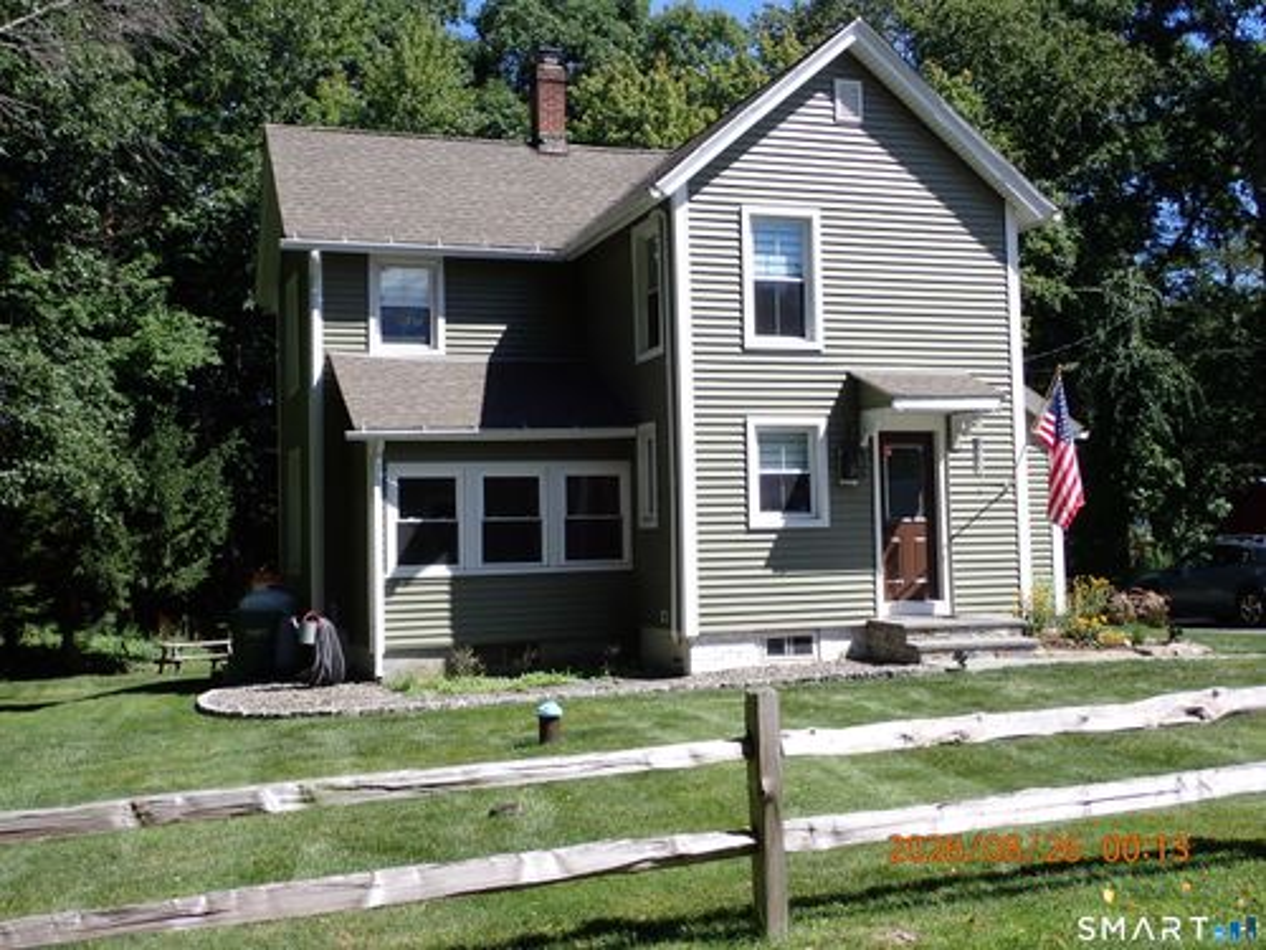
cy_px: 475
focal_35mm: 41
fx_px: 1499
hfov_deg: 45.8
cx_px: 633
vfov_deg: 35.1
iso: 100
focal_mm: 7.31
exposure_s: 1/500
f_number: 4
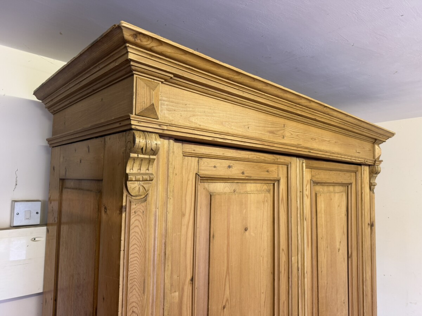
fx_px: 293
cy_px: 158
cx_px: 211
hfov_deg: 71.6
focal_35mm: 24
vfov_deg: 56.8
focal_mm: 6.76
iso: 125
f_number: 1.78
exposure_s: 1/50
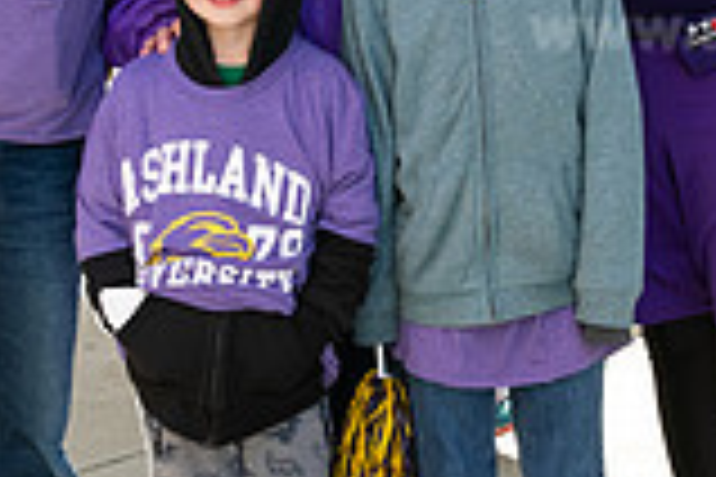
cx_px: 324
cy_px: 124
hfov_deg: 16.5
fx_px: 2466
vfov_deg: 11.0
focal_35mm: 124
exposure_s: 1/320
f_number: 5
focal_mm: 34
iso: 400
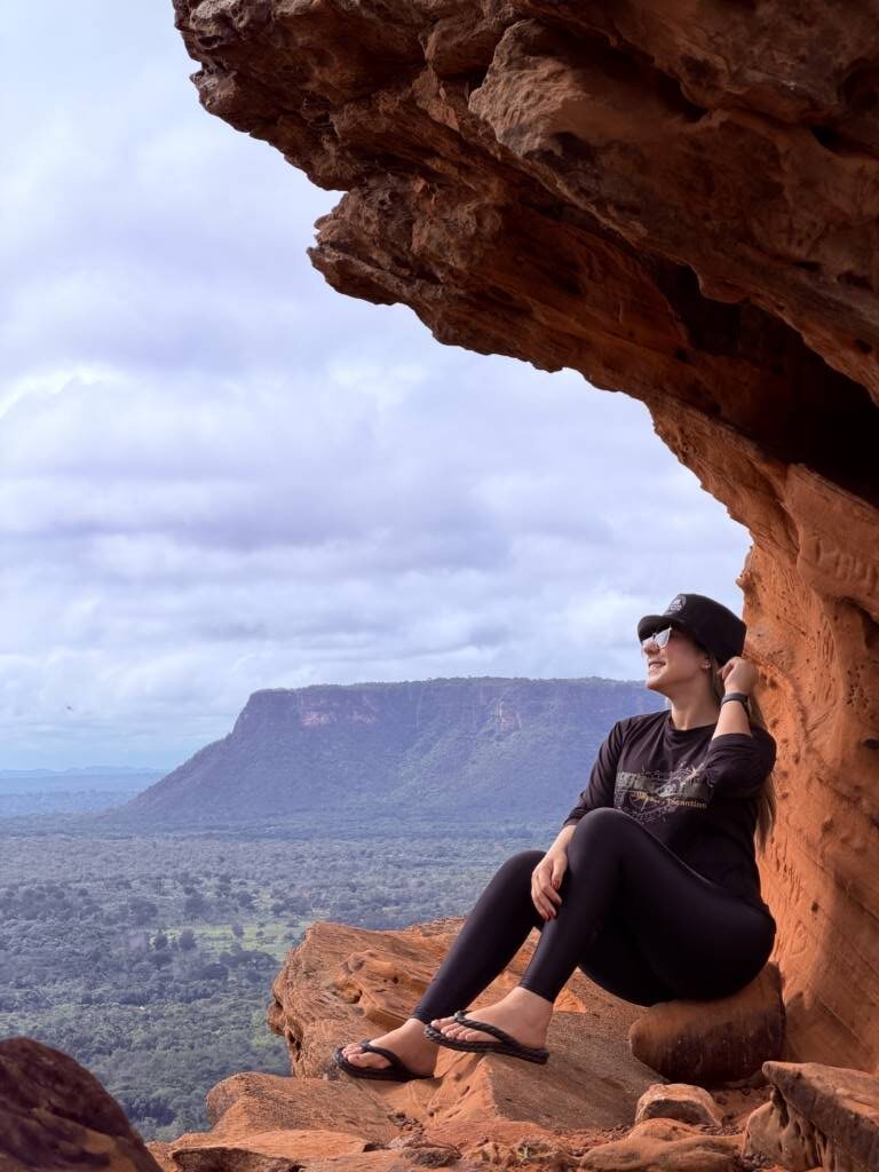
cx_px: 440
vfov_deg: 19.6
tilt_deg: +2.5
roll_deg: +0.9
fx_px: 3386
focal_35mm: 100
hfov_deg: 14.8
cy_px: 586
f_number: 2.8
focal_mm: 16.89
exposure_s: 1/888
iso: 20
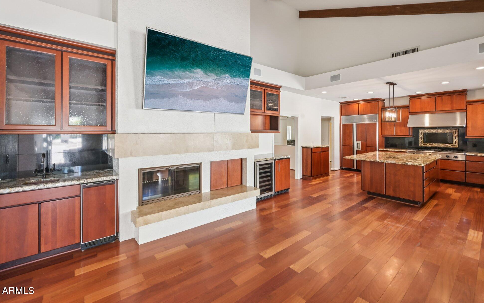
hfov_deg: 101.4
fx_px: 198
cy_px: 136
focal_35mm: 15
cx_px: 231
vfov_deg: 74.6
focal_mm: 14
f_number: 8
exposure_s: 1/25
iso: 500
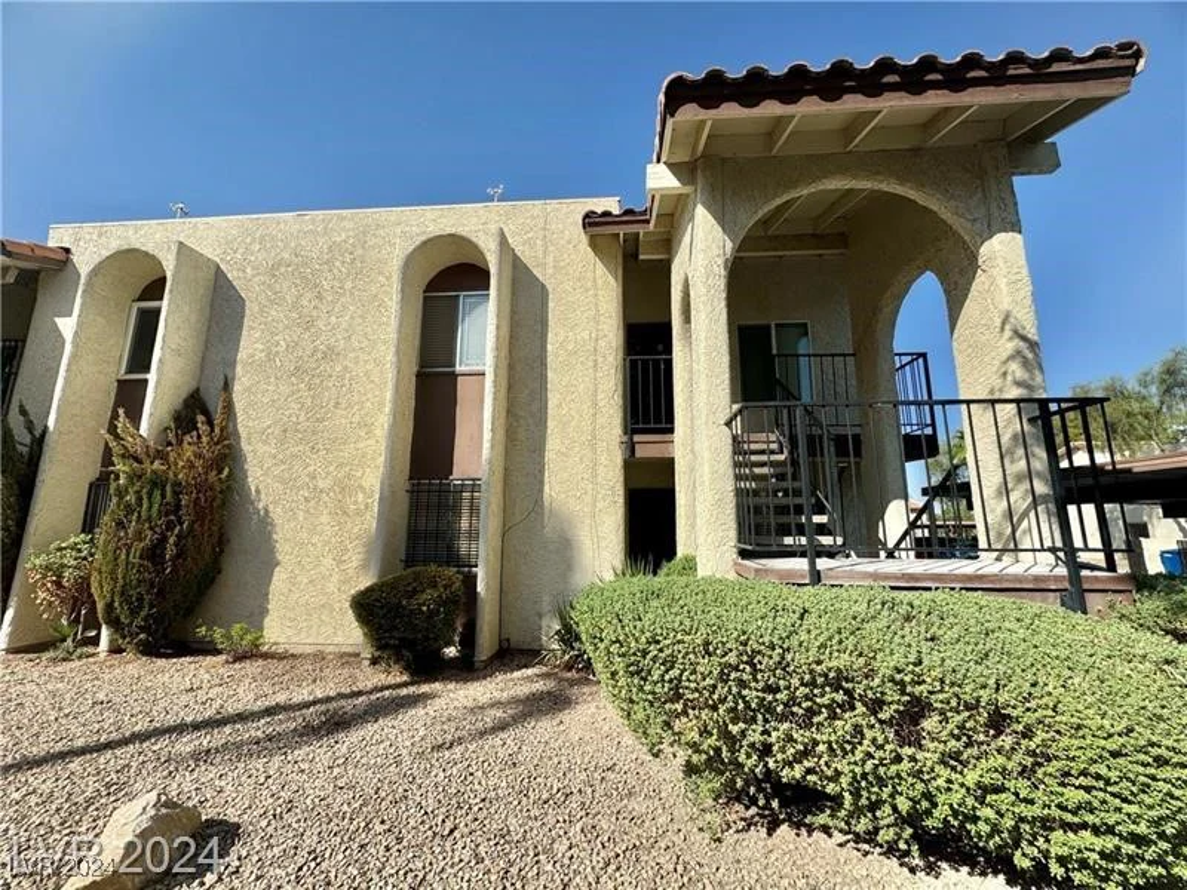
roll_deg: -0.2
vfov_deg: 85.7
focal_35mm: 14
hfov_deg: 102.1
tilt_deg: +10.0
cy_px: 445
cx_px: 594
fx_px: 480
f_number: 2.2
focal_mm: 2.22
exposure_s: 1/2770
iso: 50
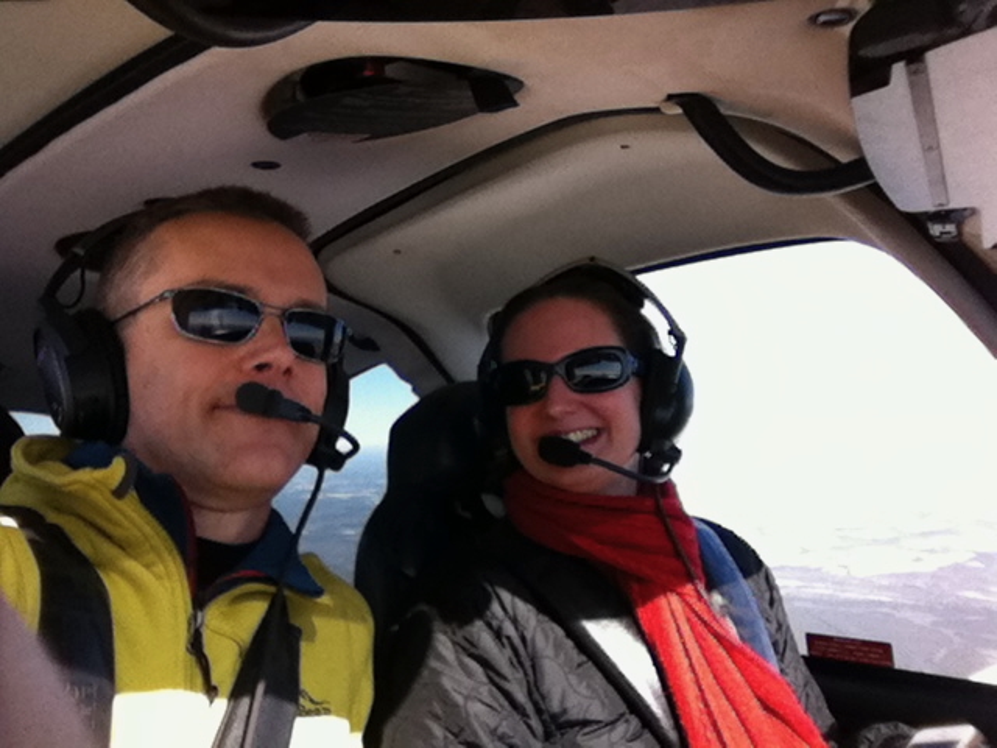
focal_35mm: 35
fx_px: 1008
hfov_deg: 52.6
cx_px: 498
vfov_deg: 40.7
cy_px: 374
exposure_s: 1/1062
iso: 125
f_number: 2.4
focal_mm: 3.85
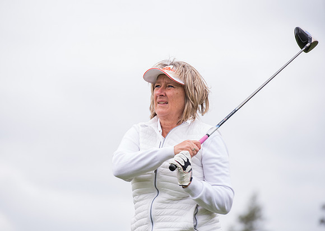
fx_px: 2030
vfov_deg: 6.5
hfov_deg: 9.2
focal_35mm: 220
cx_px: 142
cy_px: 109
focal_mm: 200
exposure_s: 1/1600
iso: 640
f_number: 4
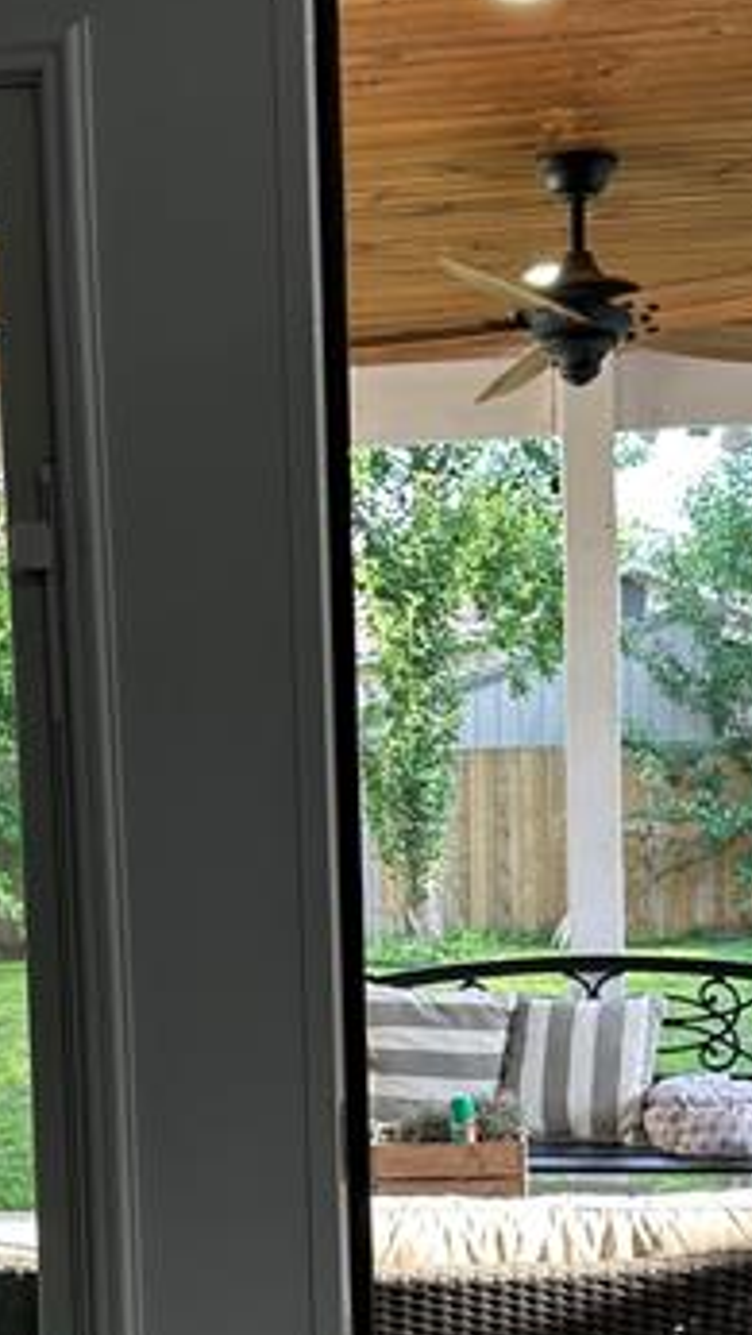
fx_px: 2053
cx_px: 382
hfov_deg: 20.8
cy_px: 899
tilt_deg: -4.9
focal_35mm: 58
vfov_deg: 35.6
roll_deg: +0.7
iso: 80
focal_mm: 6.86
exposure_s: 1/120
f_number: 1.78
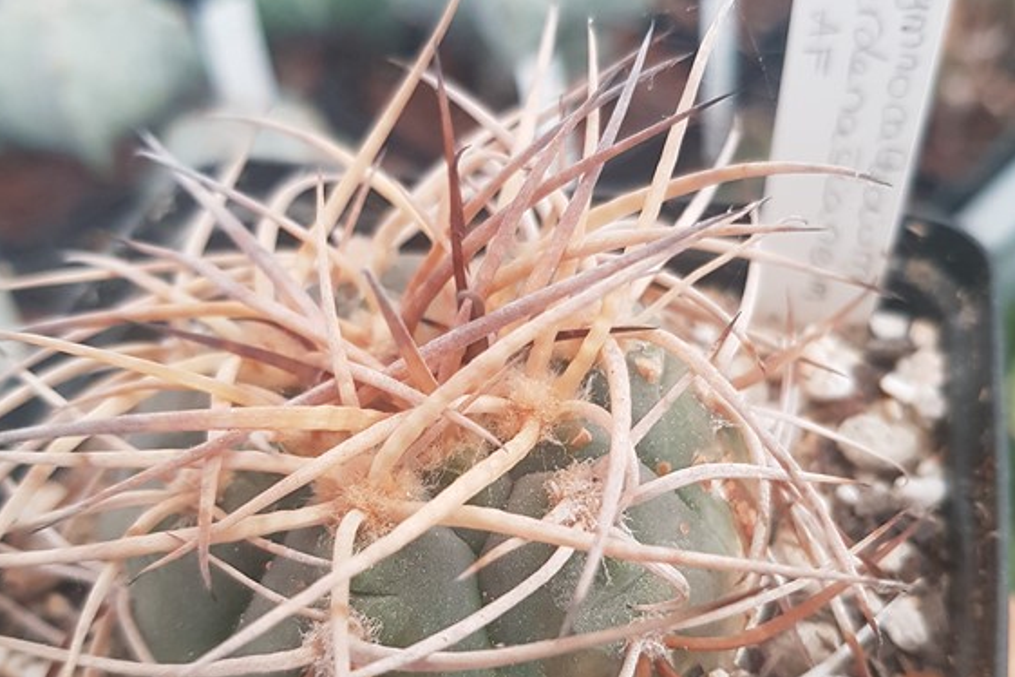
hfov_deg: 51.9
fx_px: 1043
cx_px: 516
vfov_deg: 35.8
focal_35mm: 37
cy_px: 398
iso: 200
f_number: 1.7
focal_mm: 4.2
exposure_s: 1/33
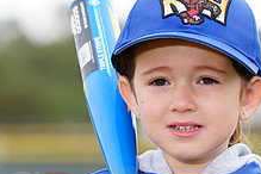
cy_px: 184
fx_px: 3364
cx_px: 171
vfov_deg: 3.0
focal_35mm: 464
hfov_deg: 4.4
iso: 100
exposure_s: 1/250
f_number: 4.5
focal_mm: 175
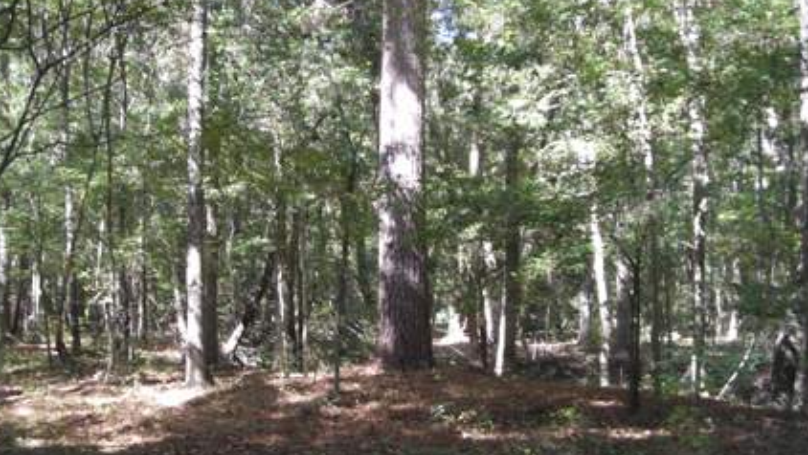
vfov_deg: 24.5
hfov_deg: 42.1
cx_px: 391
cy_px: 244
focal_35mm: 49
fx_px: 1050
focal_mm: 6.3
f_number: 3.2
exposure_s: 1/30
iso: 79
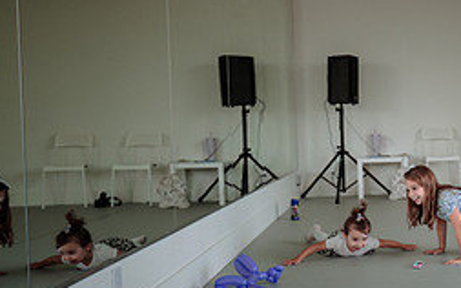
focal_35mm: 56
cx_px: 505
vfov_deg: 23.1
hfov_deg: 32.1
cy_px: 156
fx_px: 703
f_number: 4.5
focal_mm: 24
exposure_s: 1/200
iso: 500
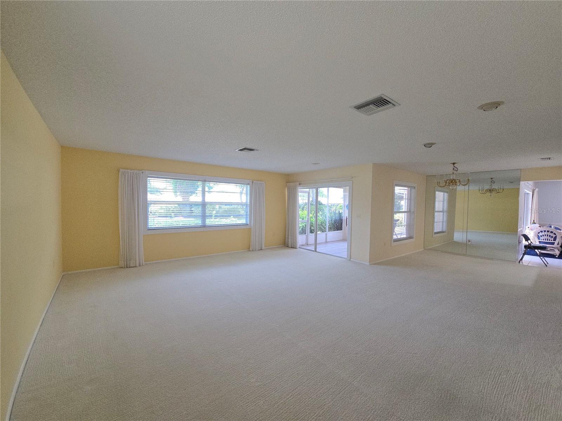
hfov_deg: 106.2
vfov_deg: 89.9
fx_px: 211
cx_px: 281
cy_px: 210
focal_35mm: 13
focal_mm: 2.2
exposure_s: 1/120
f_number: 2.2
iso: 64
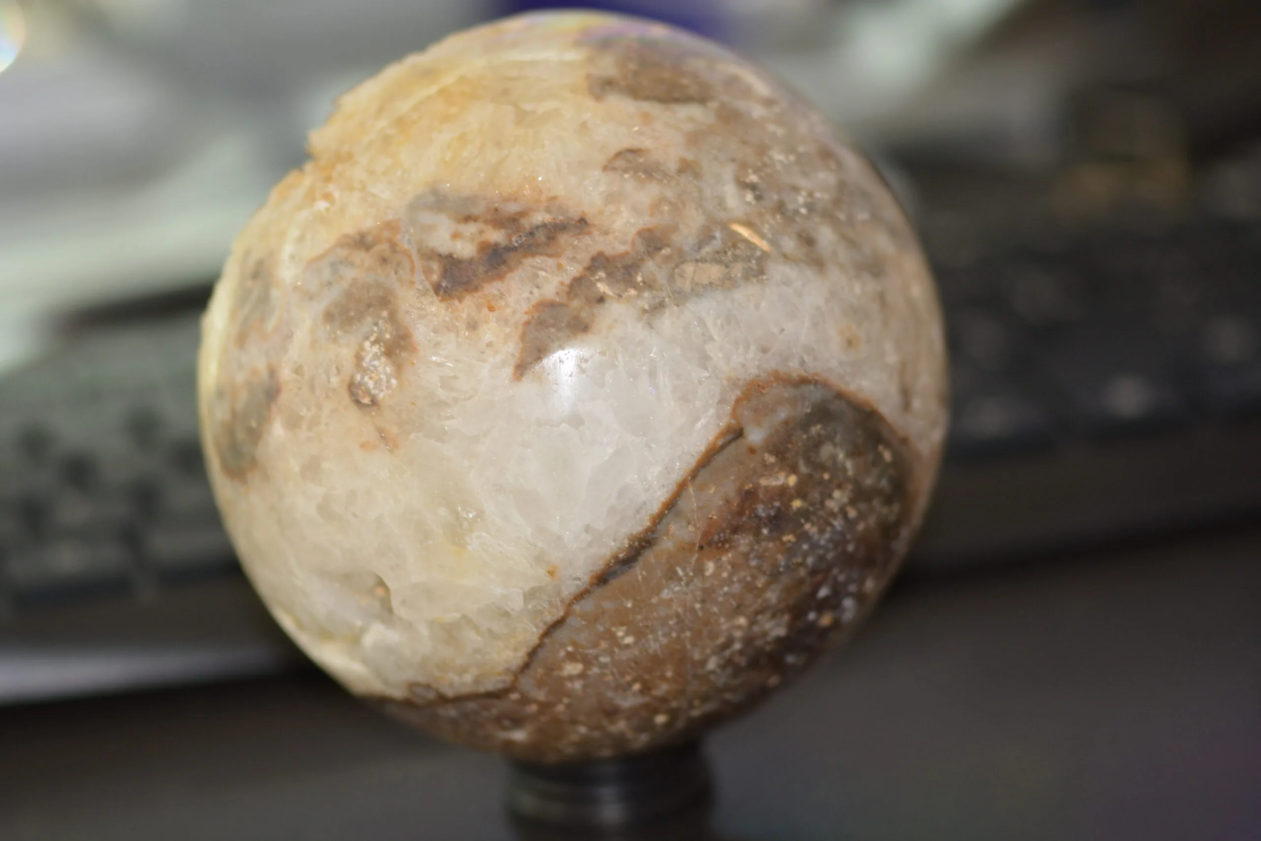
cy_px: 420
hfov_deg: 13.0
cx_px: 630
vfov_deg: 8.7
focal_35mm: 158
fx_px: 5518
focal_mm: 105
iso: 400
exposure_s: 1/60
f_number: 3.2
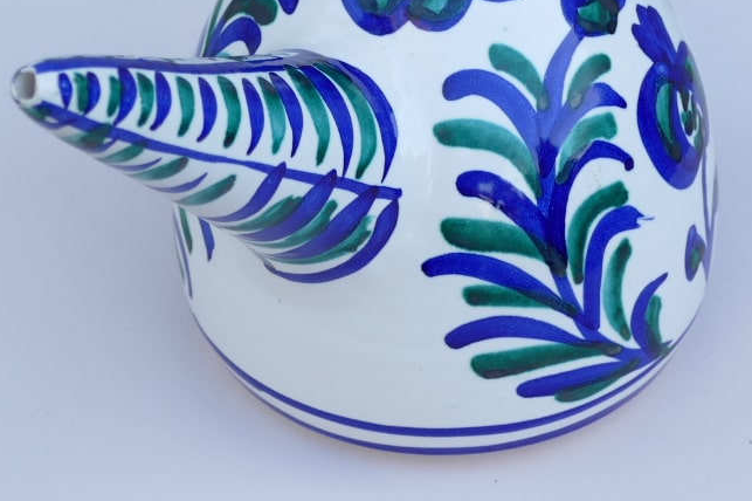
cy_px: -74
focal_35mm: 121
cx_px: 435
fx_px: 2526
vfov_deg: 11.1
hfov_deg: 16.9
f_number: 3.3
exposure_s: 1/125
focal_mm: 17.54
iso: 125
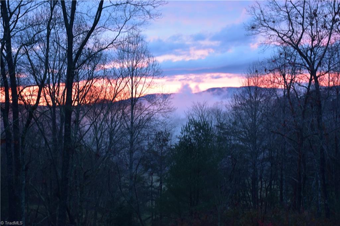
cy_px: 113
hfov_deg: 33.4
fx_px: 566
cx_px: 170
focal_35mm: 60
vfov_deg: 22.6
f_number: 4.5
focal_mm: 40
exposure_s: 1/4
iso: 400
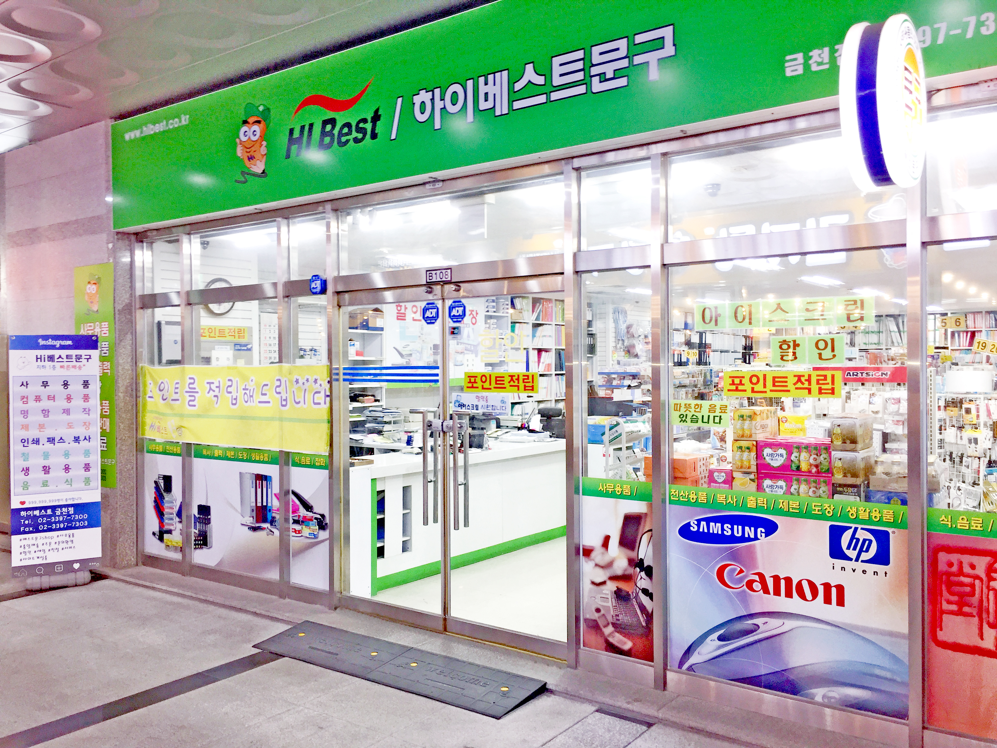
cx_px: 498
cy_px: 374
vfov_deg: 48.2
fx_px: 835
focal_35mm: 29
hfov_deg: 61.7
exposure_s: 1/30
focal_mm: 4.15
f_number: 2.2
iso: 40
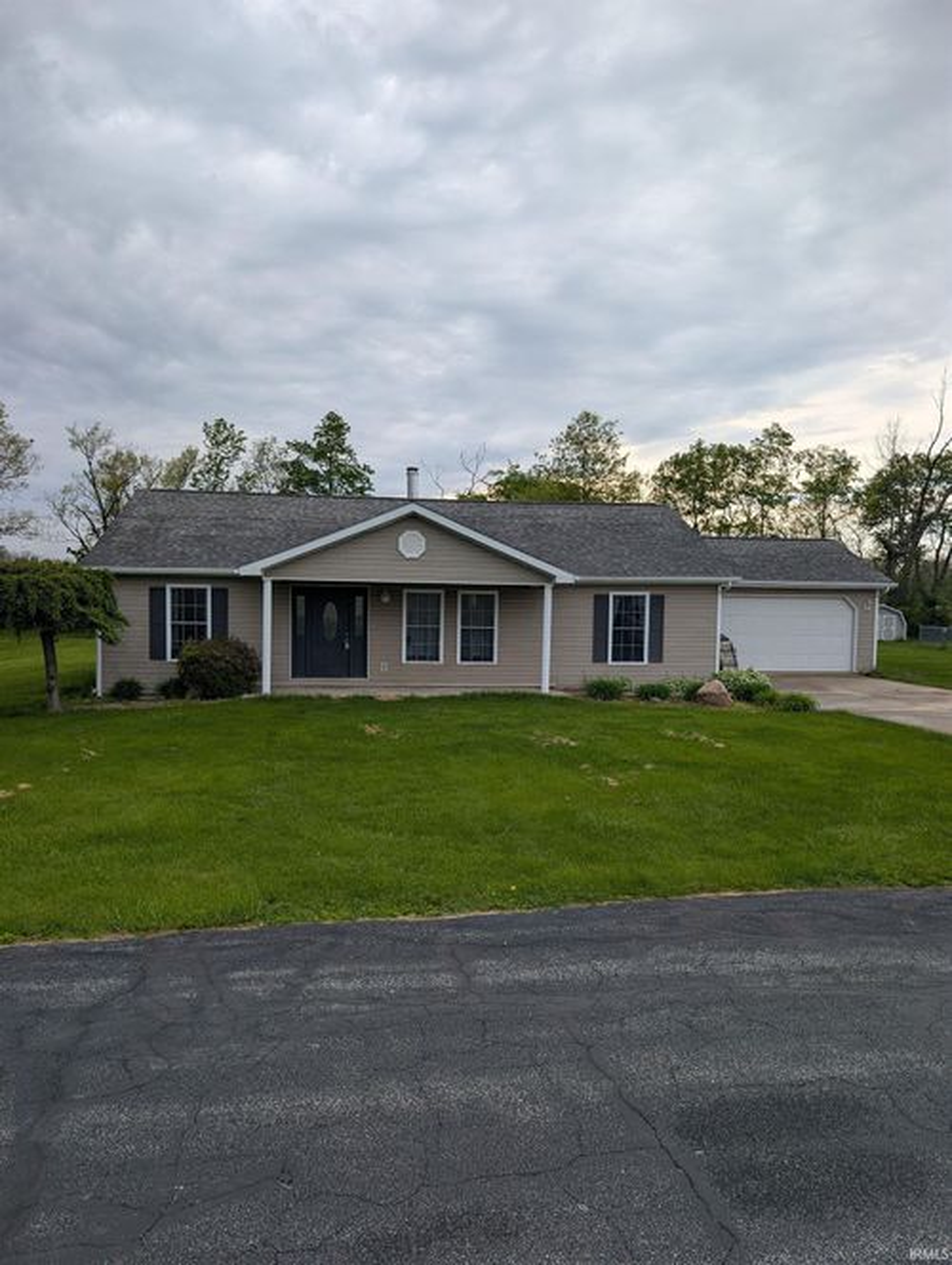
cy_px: 632
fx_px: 878
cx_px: 476
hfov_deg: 56.9
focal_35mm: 24
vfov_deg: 71.5
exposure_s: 1/526
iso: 20
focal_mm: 6.9
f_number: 1.68
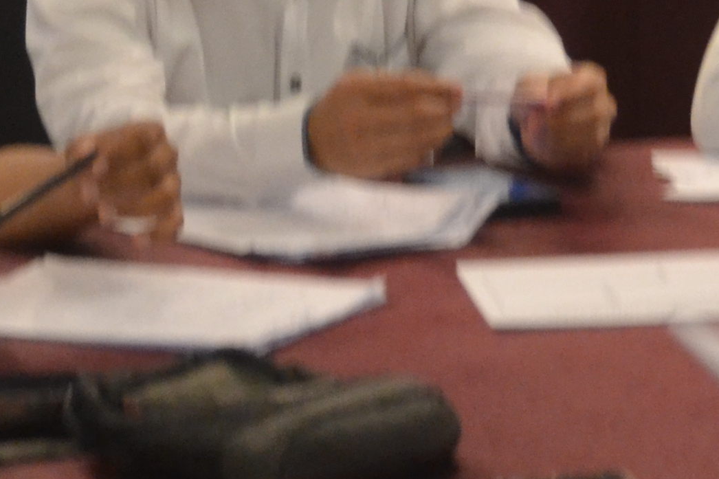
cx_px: 237
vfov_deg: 7.3
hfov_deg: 11.1
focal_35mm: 185
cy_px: -248
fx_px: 3694
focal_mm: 28
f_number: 4
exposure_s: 1/60
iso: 1600
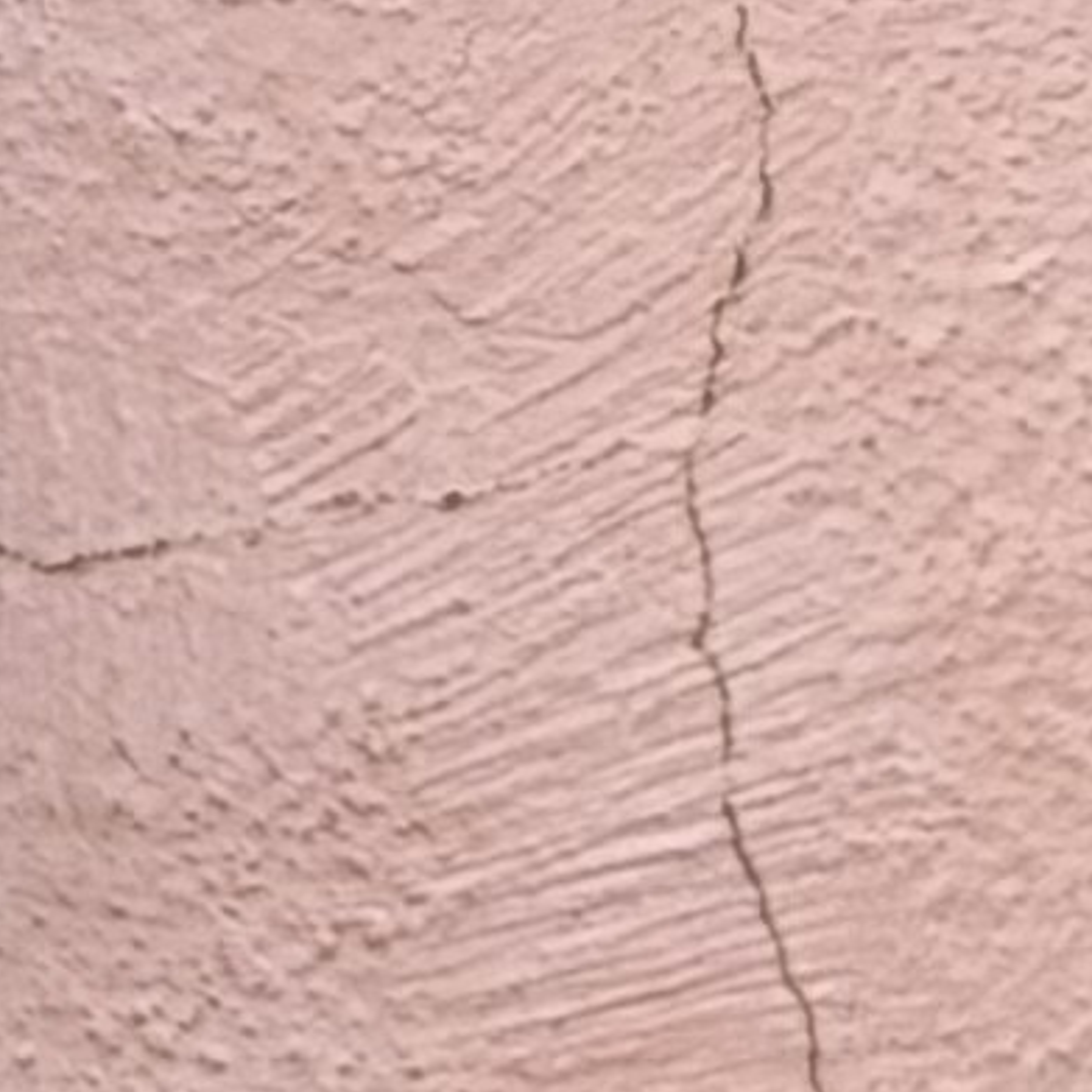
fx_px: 15632
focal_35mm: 438
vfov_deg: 3.9
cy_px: -1801
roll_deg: +0.5
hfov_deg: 3.8
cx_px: -3061
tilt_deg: -2.2
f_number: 1.78
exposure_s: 1/429
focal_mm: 6.76
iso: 64
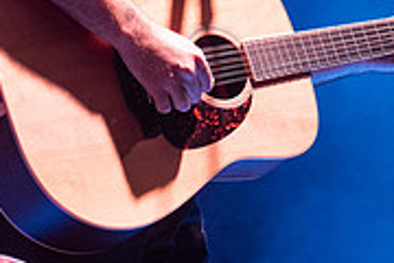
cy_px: -153
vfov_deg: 5.6
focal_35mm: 244
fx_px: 2670
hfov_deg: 8.4
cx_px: 274
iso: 2500
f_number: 3.2
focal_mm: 70
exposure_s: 1/250
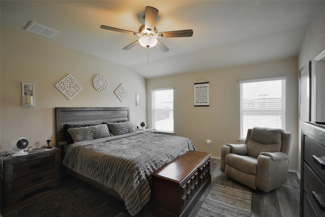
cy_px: 108
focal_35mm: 16
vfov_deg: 73.8
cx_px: 162
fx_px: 145
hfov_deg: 96.7
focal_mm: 16
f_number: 2.8
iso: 320
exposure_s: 1/60
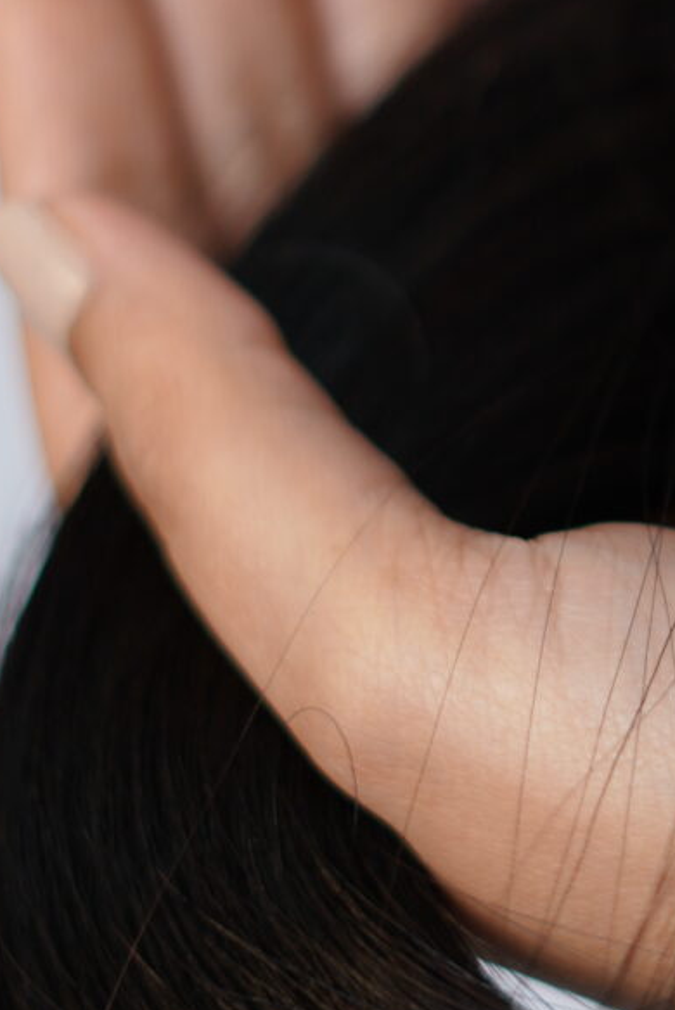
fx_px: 6152
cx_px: 816
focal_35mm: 219
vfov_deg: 9.4
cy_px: 133
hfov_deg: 6.2
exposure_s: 1/200
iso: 160
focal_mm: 50
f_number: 1.8
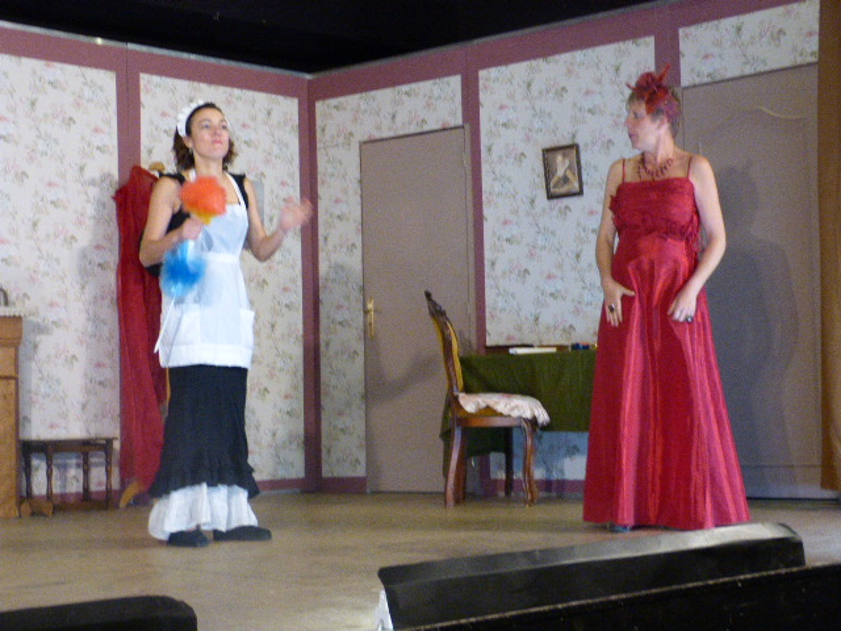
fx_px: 1385
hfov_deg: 33.8
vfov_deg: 25.7
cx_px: 420
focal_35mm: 57
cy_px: 316
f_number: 3.2
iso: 800
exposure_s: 1/50
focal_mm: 10.2
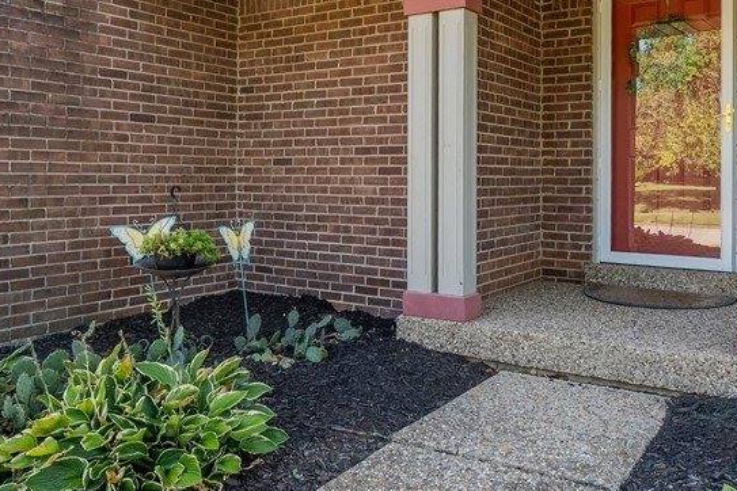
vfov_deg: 41.0
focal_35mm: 32
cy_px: 209
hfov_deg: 58.5
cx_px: 417
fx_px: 655
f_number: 11
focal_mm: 16
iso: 800
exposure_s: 1/250
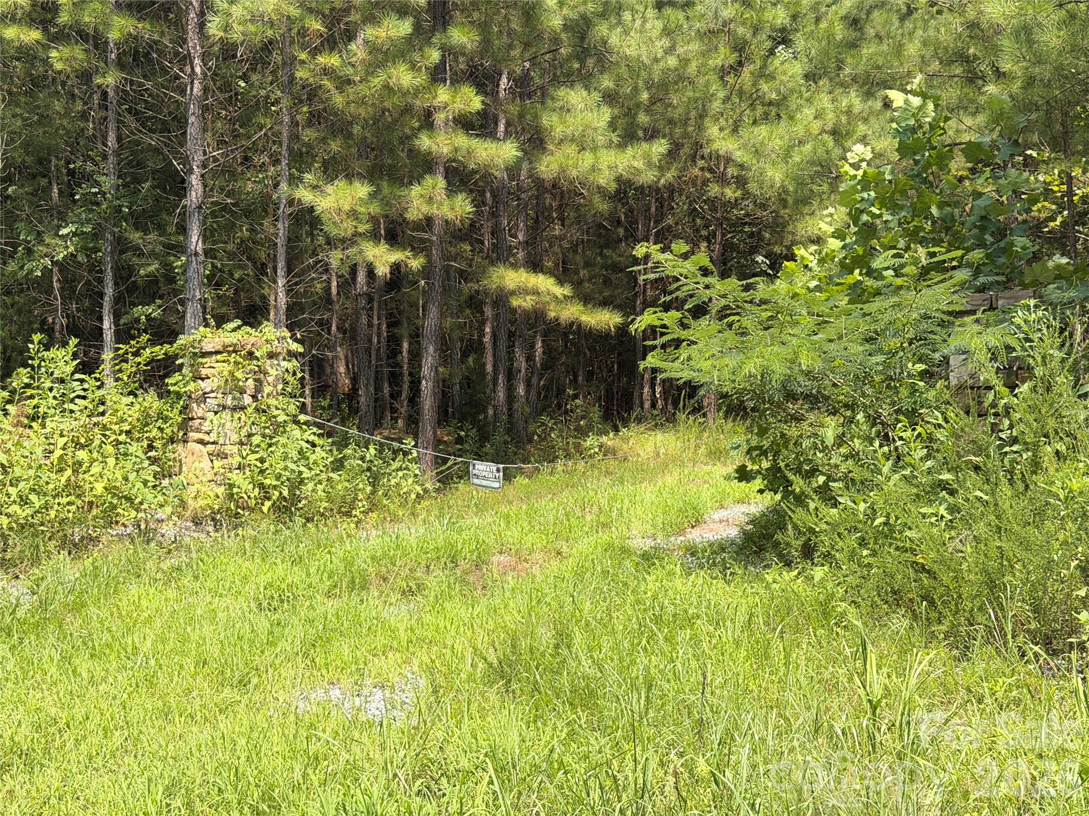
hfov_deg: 39.7
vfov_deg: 30.3
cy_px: 408
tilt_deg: +3.1
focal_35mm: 48
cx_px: 544
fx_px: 1510
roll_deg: +0.7
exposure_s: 1/1608
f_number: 1.78
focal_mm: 6.76
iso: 64
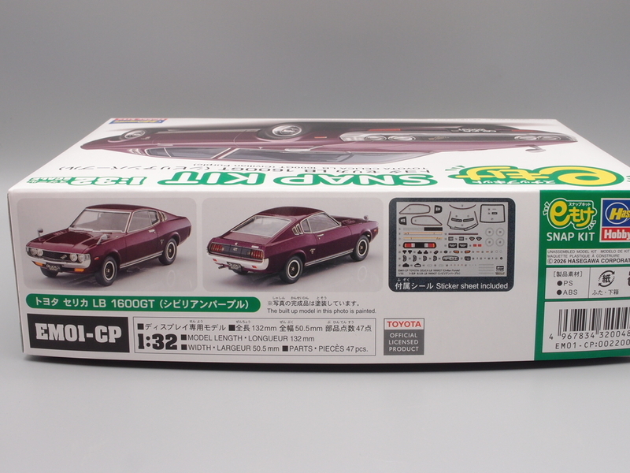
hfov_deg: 38.2
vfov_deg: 29.1
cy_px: 236
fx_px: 910
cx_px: 315
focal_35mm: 50
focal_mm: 10.83
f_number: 8
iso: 100
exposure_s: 1/10
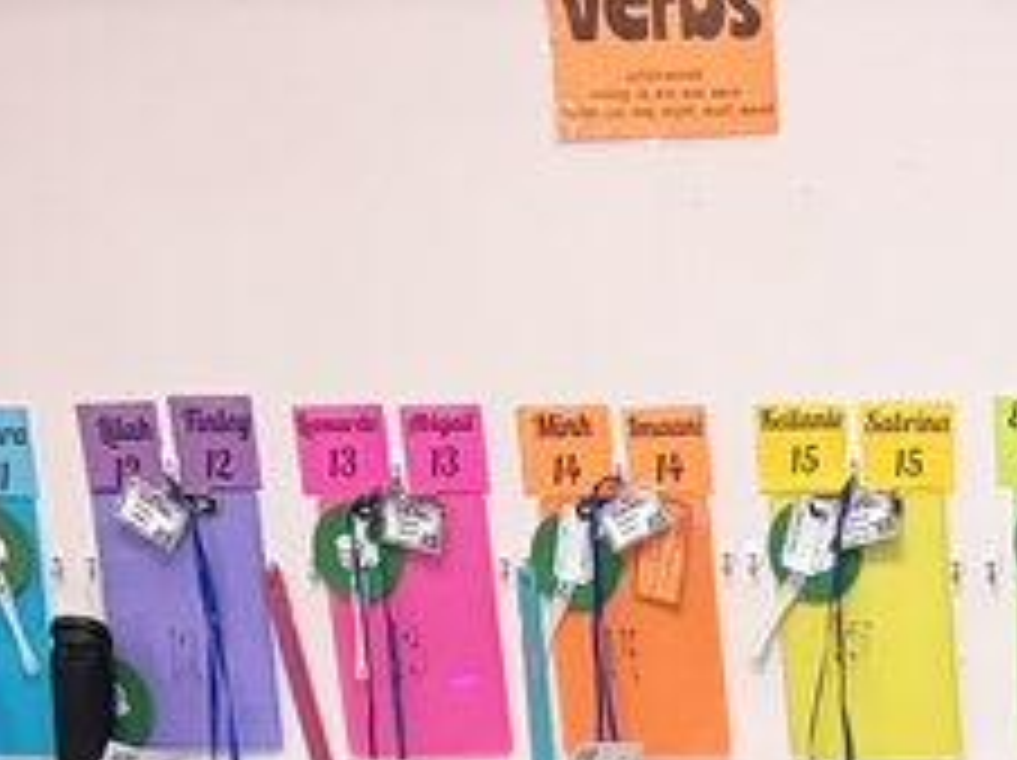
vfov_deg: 10.9
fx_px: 3463
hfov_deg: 15.8
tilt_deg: -19.5
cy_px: 1722
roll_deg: +0.7
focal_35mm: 118
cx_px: 1364
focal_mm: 5.96
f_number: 1.6
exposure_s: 1/60
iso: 320
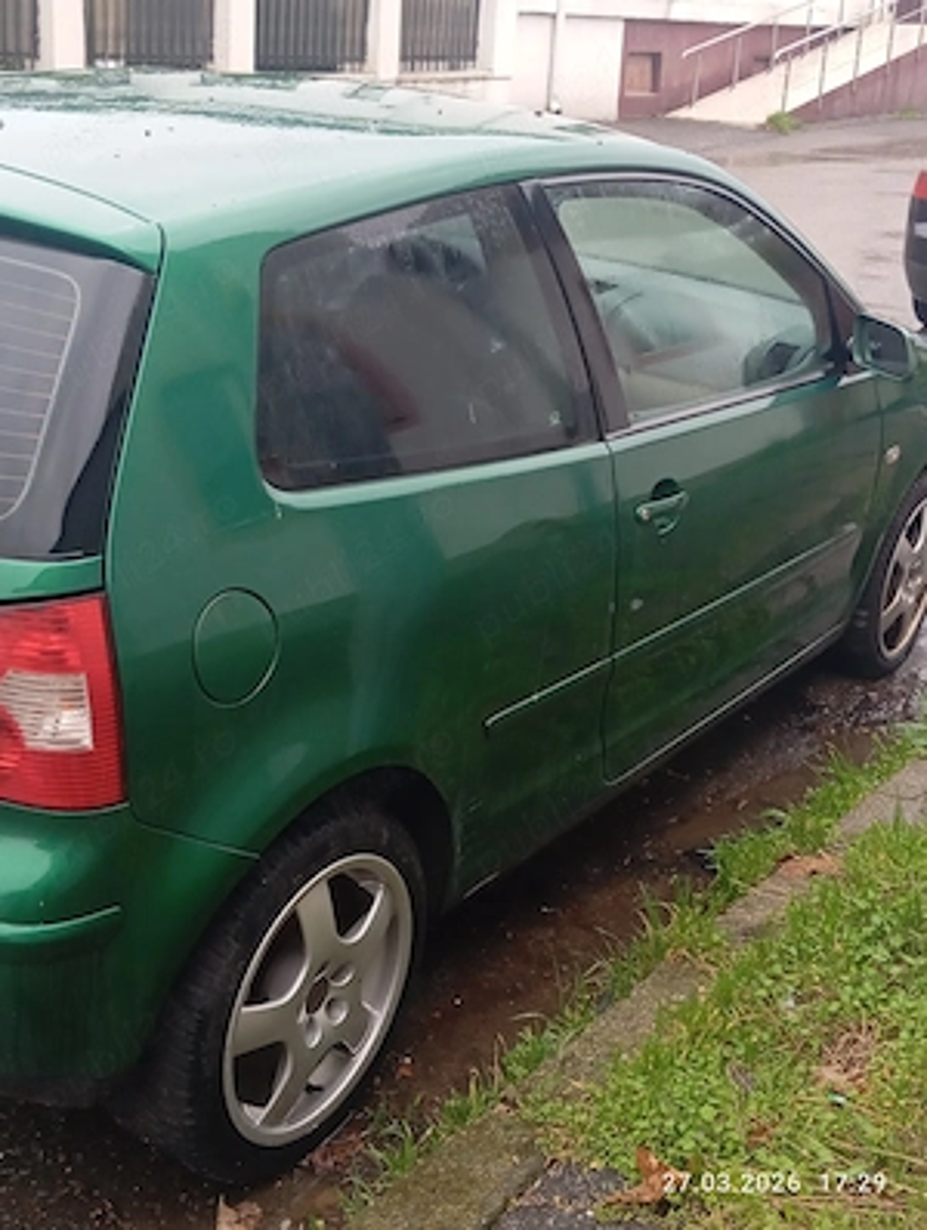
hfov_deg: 30.4
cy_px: 615
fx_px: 1708
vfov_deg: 39.6
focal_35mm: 48
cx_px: 464
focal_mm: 4.22
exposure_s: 1/33.3
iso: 769
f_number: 1.8
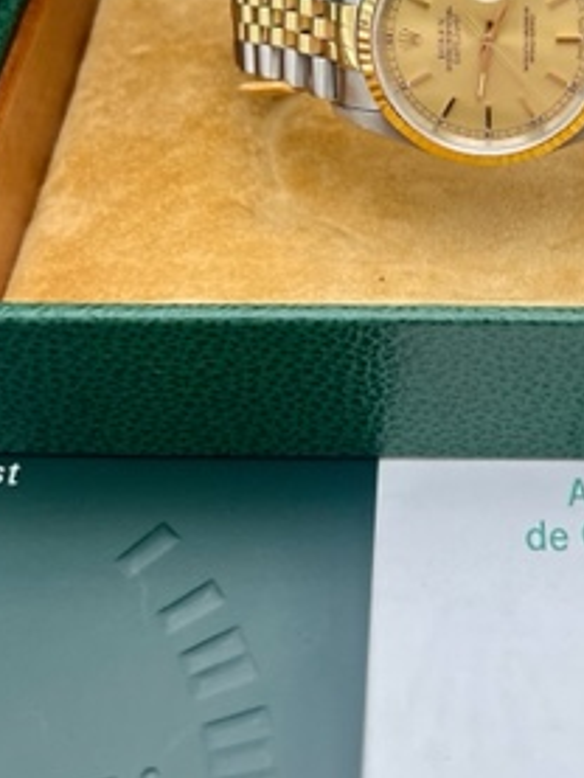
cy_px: 115
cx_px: 455
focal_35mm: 60
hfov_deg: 24.1
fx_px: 1349
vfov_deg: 31.0
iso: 40
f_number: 1.5
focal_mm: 5.7
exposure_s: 1/100
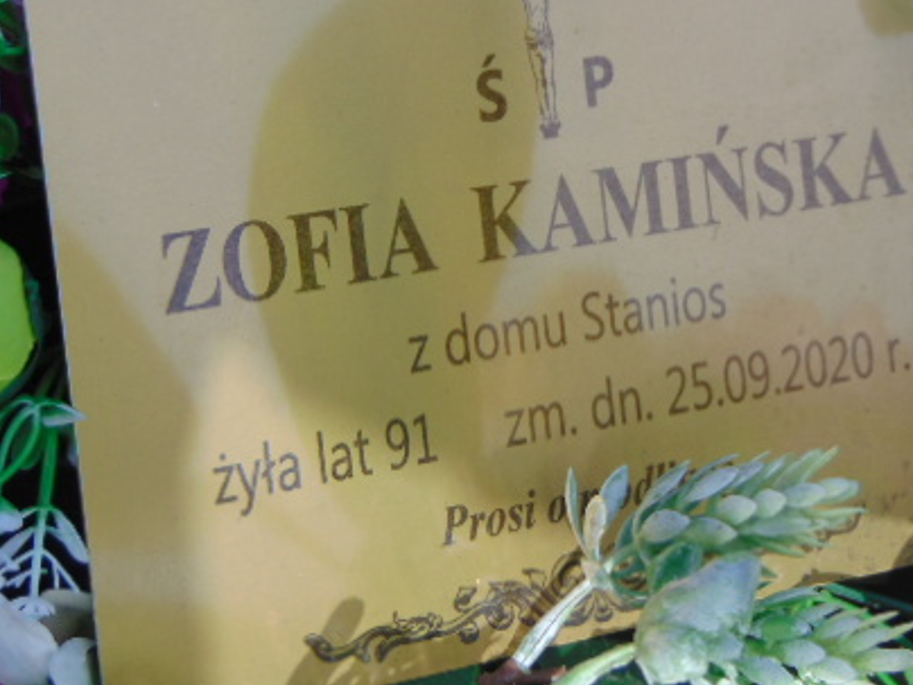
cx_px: 515
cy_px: 194
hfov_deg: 11.6
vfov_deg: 8.7
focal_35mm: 171
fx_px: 4510
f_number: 3.9
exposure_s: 1/500
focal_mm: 19.4
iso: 80
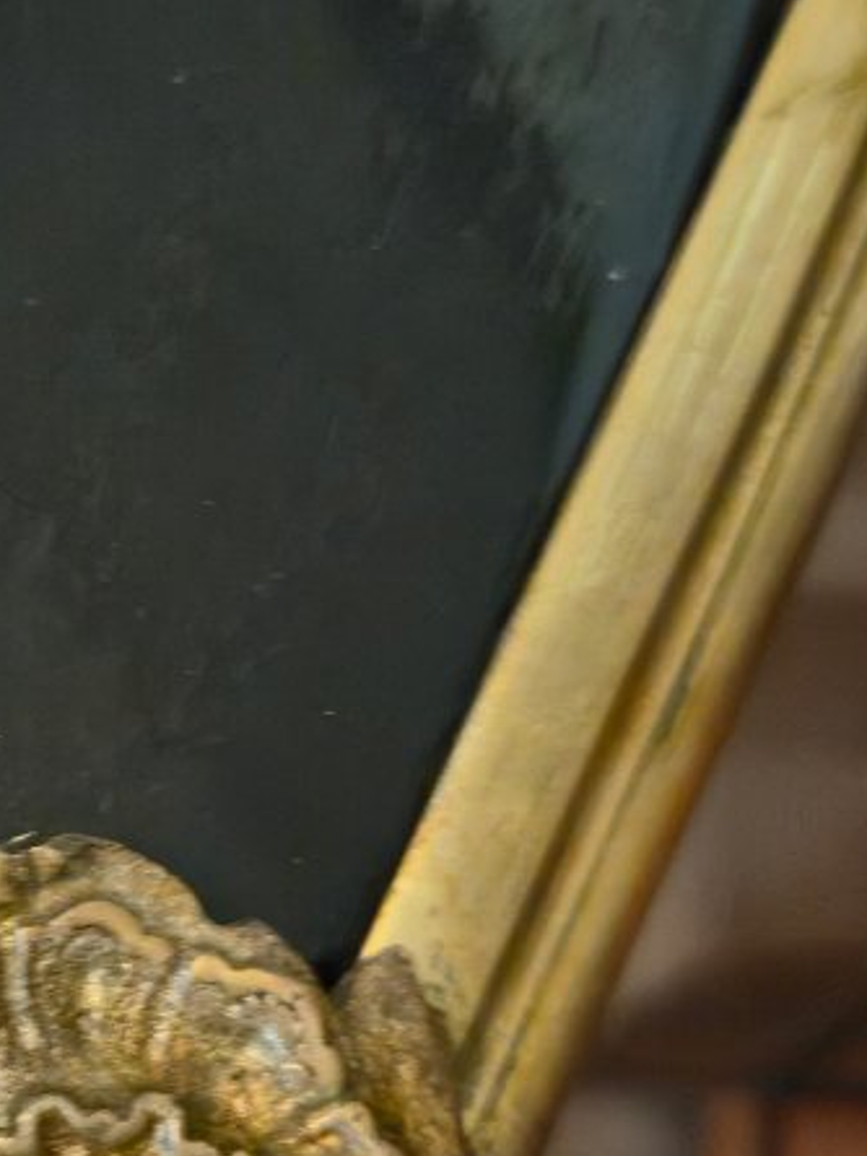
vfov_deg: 31.0
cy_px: 727
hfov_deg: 22.3
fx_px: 2069
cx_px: -91
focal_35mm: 62
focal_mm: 5.4
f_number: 1.8
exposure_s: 1/25
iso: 1000
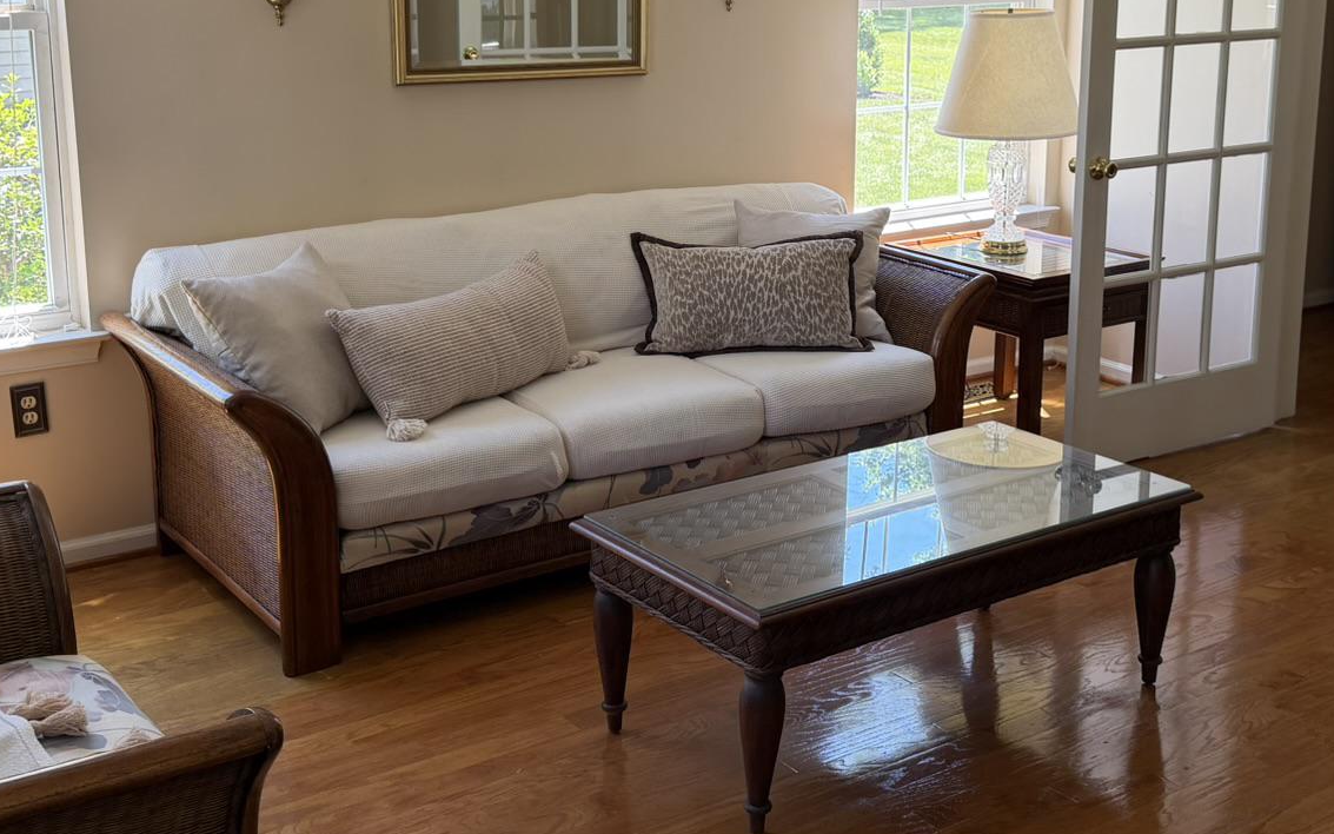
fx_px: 1672
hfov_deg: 43.4
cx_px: 725
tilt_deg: -12.3
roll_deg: +0.3
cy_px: 277
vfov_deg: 27.8
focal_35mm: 46
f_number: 1.78
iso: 100
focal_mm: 6.76
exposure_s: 1/191
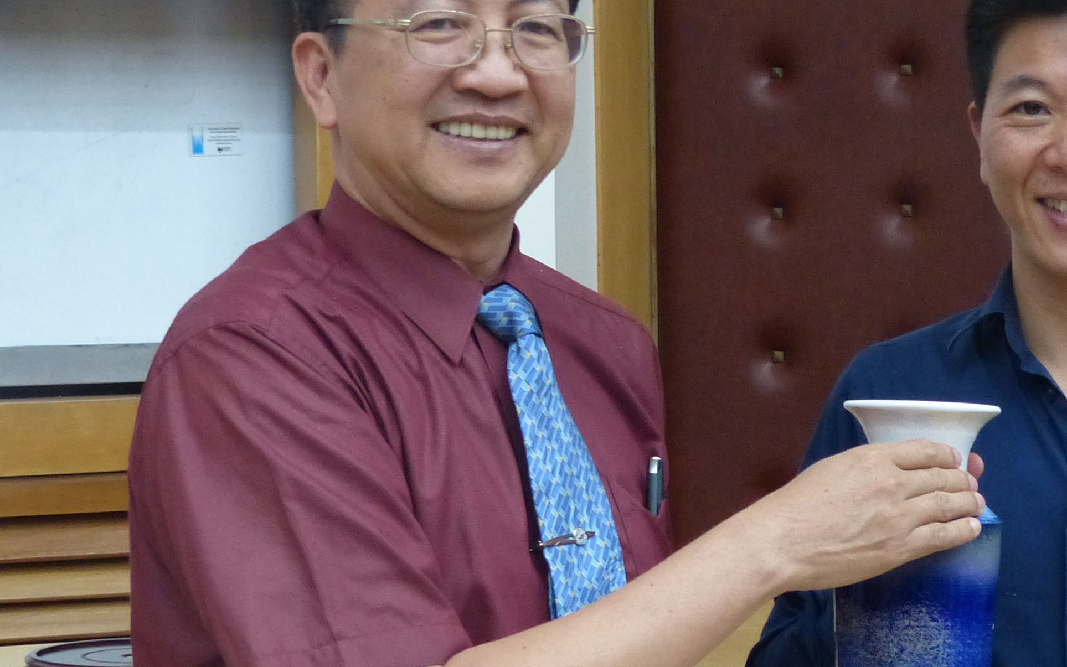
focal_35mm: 110
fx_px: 3199
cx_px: 869
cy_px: 403
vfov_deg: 11.9
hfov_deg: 18.7
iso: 400
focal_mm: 9.1
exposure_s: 1/30
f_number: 2.8
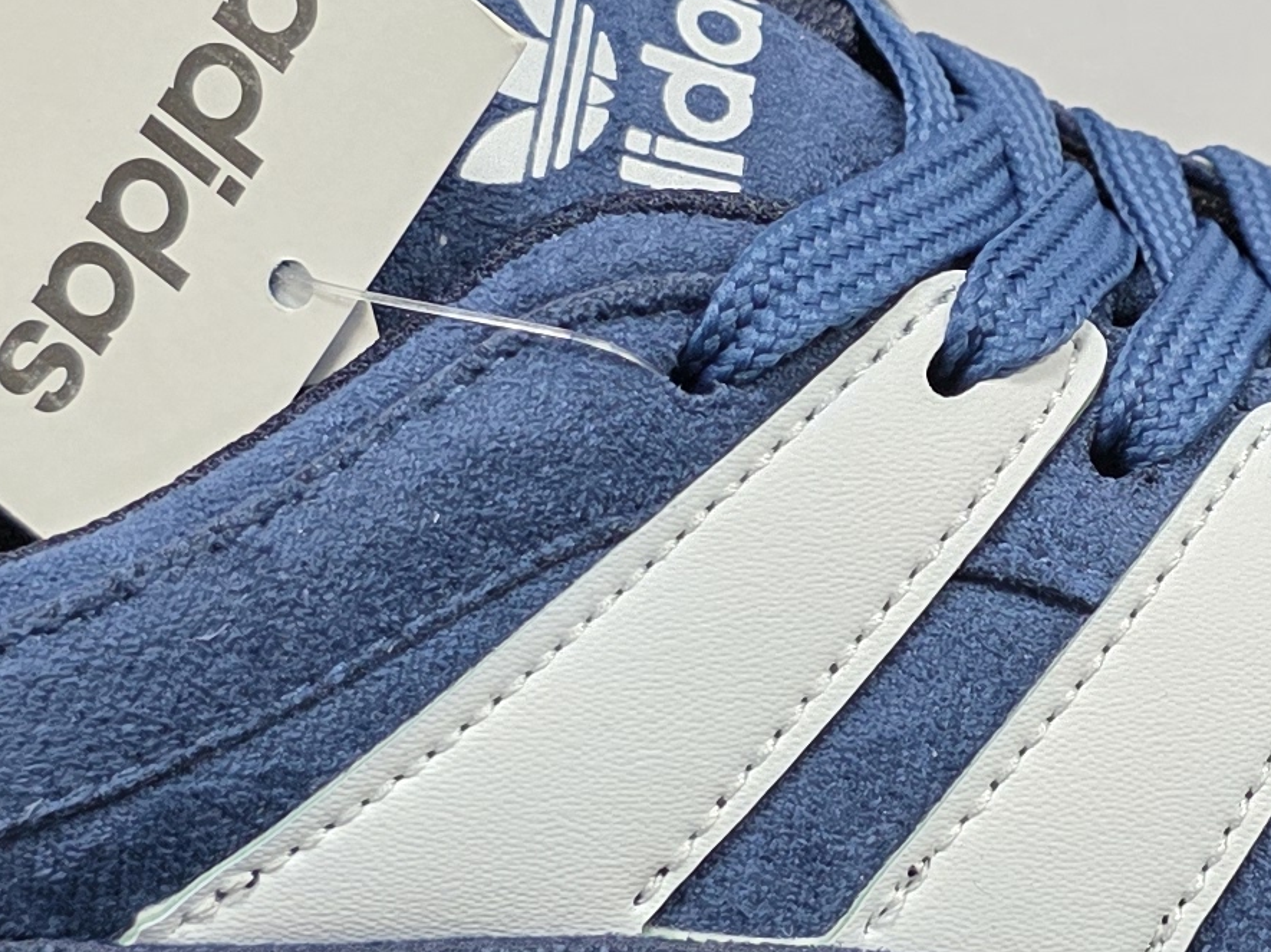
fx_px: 3817
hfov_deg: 18.7
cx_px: 1017
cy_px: 332
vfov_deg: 14.2
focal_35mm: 104
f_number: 1.7
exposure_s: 1/100
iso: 200
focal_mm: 6.3
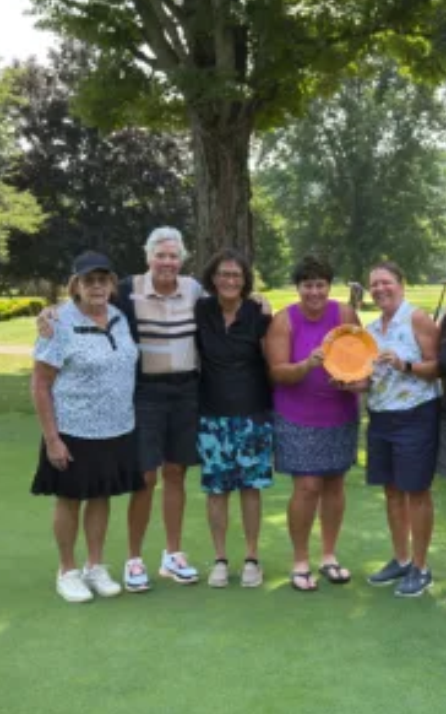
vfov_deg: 39.6
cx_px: 343
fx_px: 991
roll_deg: -0.7
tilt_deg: -4.7
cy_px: 348
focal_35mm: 51
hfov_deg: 25.0
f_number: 1.78
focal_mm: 6.76
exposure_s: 1/779
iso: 80
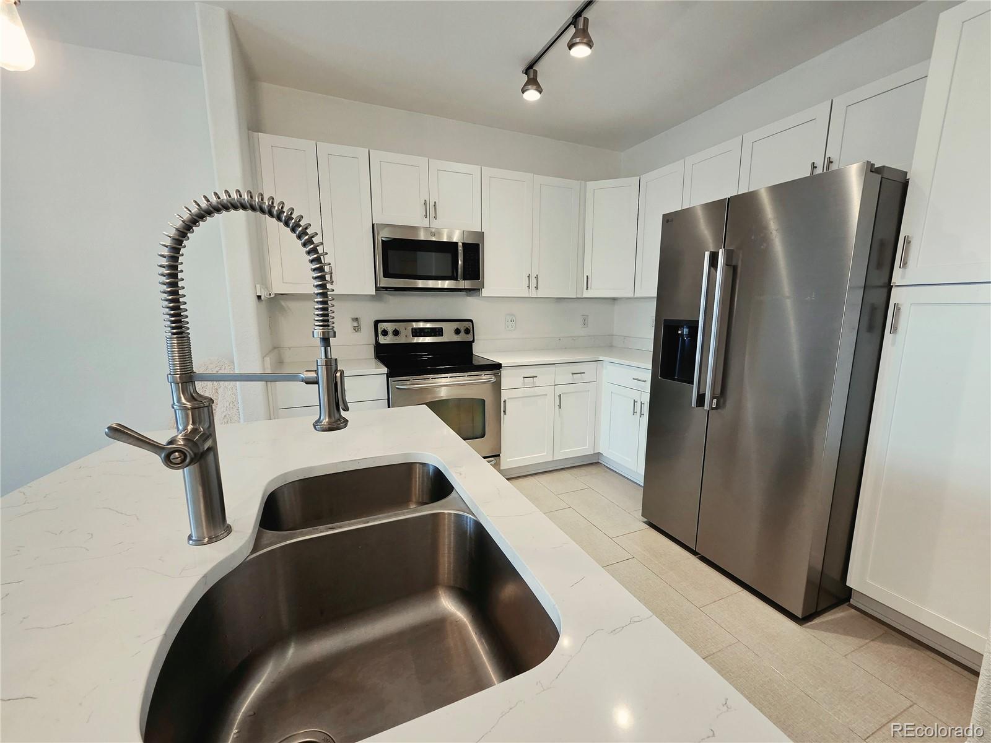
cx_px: 496
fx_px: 372
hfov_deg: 106.2
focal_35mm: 13
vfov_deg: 89.9
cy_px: 372
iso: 250
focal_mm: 2.2
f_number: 2.2
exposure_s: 1/120
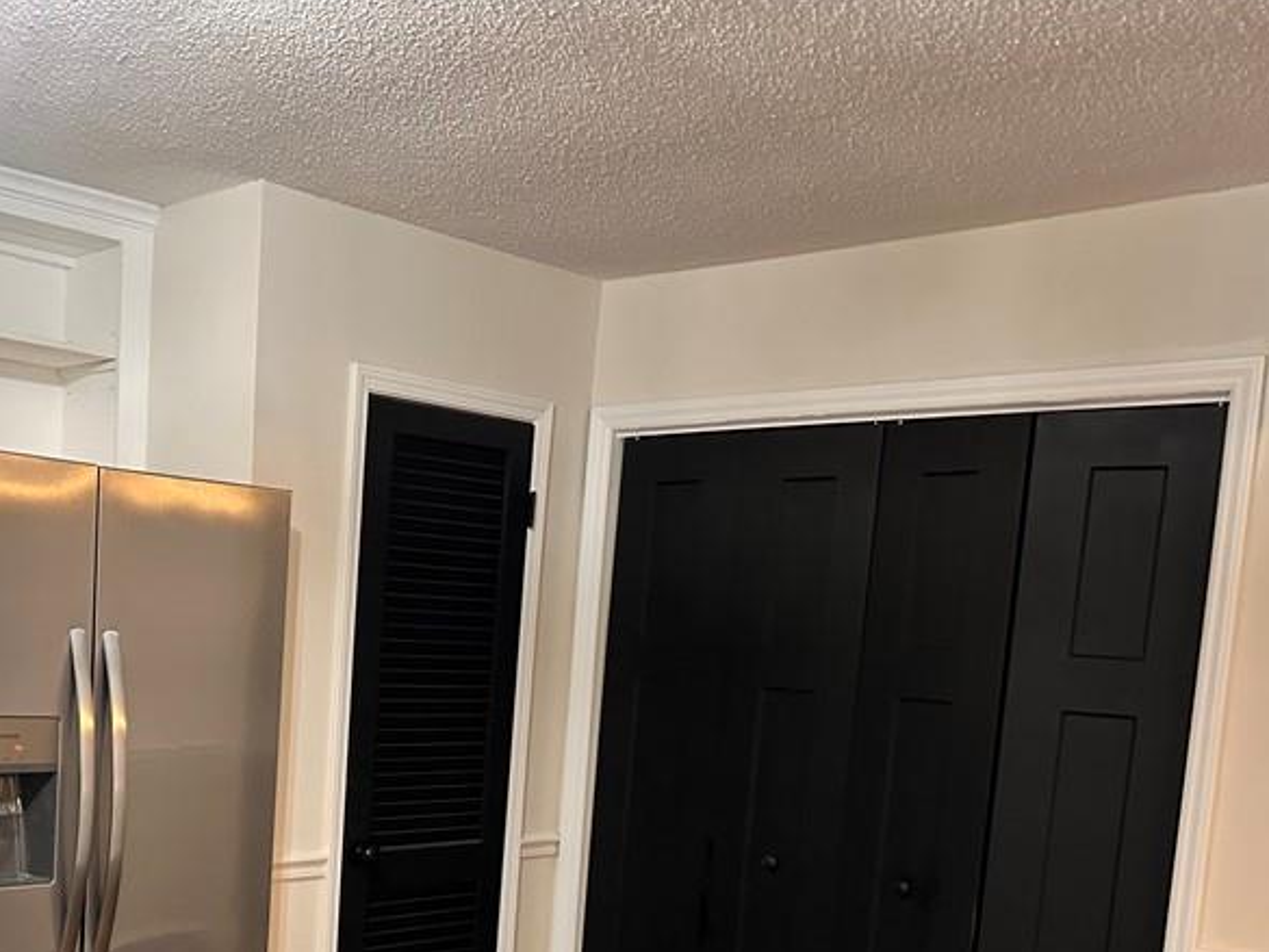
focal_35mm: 42
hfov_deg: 43.3
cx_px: 310
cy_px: 826
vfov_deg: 32.9
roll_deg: -2.7
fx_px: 1540
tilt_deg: -8.1
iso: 640
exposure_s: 1/60
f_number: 1.78
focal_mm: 6.86
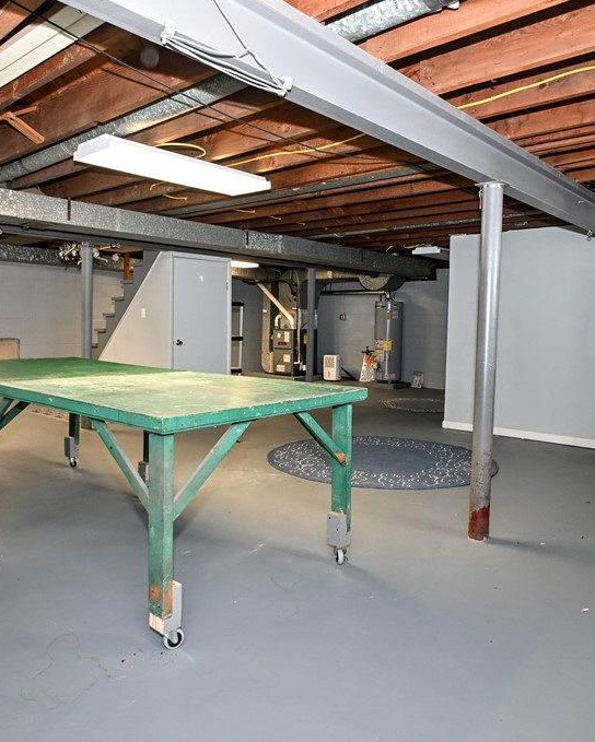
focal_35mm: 27
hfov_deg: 53.2
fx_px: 594
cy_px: 349
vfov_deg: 64.0
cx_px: 291
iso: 560
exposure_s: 1/60
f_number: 4
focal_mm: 12
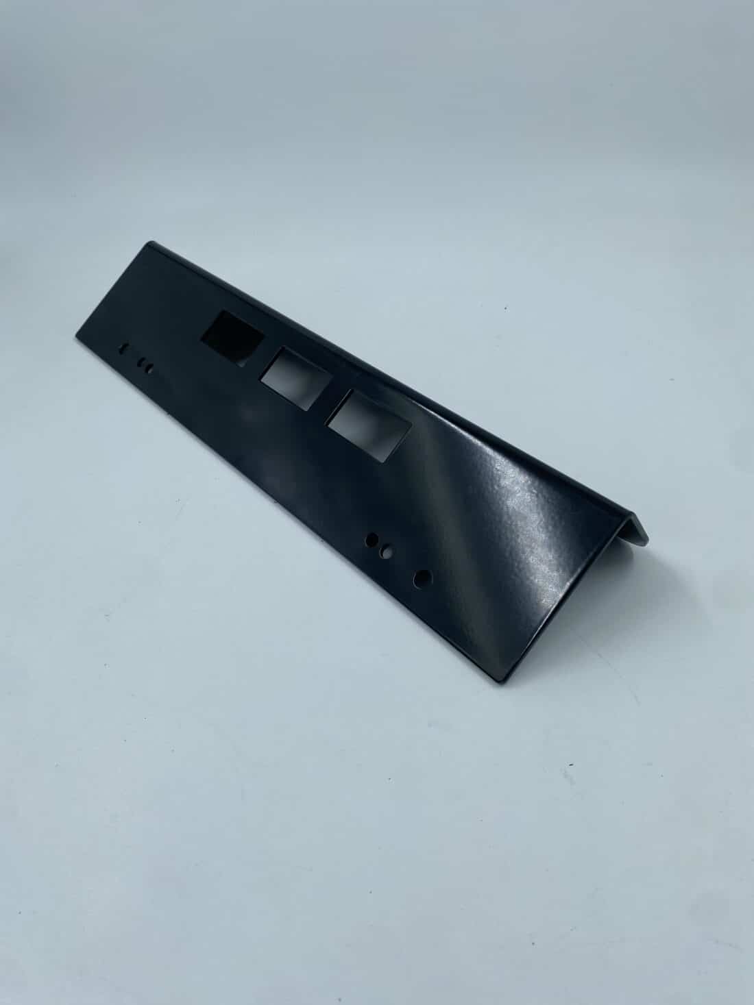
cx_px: 377
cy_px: 502
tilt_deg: -40.8
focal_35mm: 26
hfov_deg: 53.1
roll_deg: +3.5
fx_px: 755
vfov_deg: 67.3
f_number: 1.8
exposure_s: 1/788
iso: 32
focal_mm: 4.25
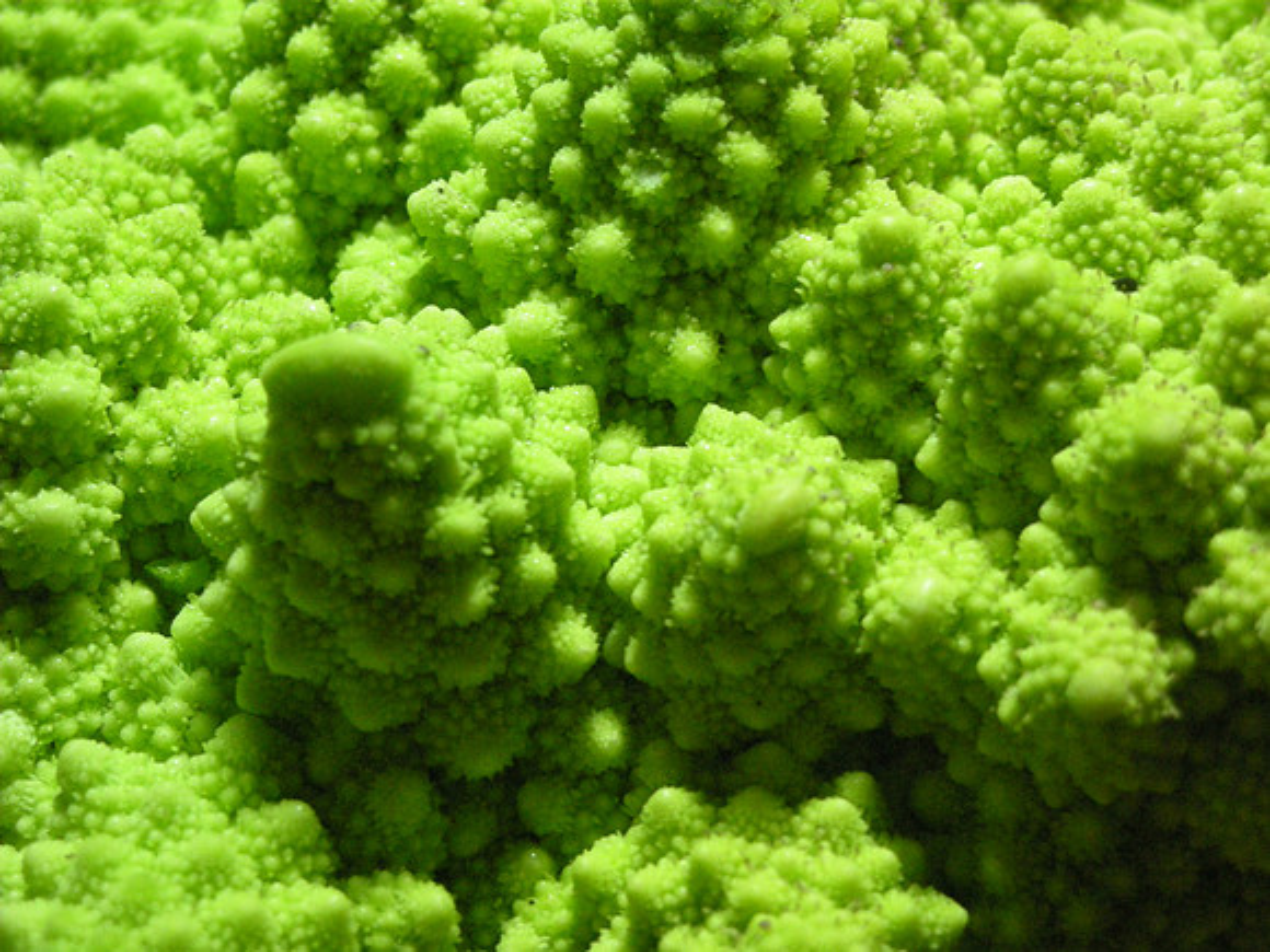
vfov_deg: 14.1
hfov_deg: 18.7
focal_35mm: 105
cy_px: 476
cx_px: 635
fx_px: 3852
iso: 400
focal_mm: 17.1
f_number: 4.7
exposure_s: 1/23.1
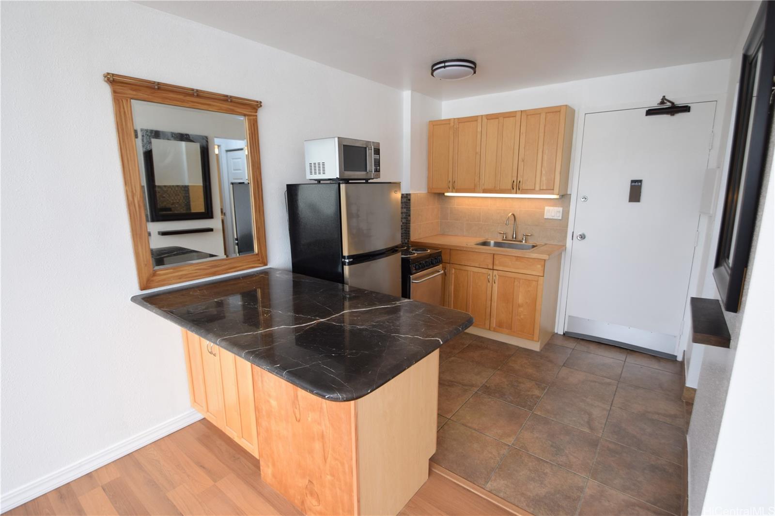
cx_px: 388
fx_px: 355
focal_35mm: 16
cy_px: 258
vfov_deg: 72.0
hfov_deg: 95.0
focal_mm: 11
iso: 400
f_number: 5.6
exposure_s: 1/125
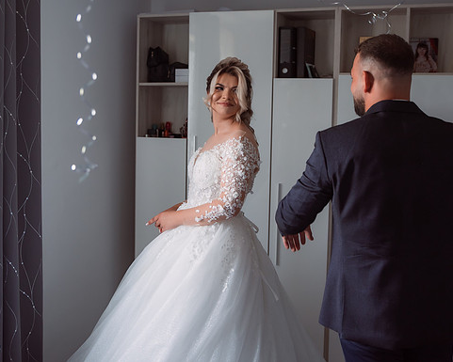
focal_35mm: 47
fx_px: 630
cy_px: 153
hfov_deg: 39.5
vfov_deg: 32.0
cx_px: 225
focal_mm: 36
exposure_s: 1/250
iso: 500
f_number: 2.8
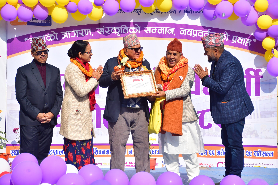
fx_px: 811
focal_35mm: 105
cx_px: 139
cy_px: 92
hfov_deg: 19.5
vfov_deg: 13.0
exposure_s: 1/1250
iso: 320
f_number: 5.6
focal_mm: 70
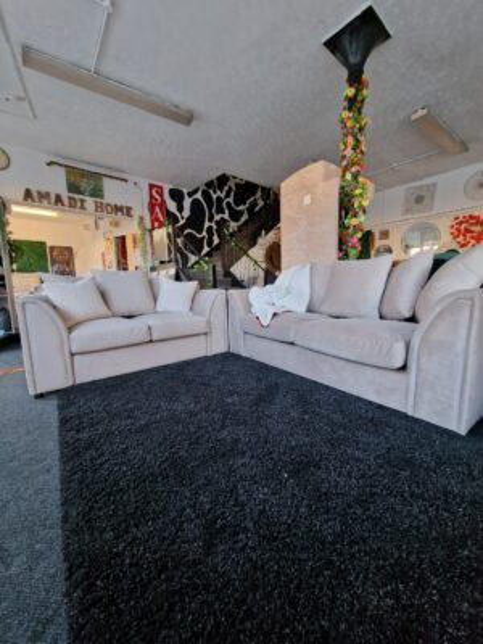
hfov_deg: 89.9
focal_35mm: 13
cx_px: 242
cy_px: 322
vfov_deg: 106.2
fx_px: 242
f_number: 2.2
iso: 320
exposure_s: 1/50
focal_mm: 2.2
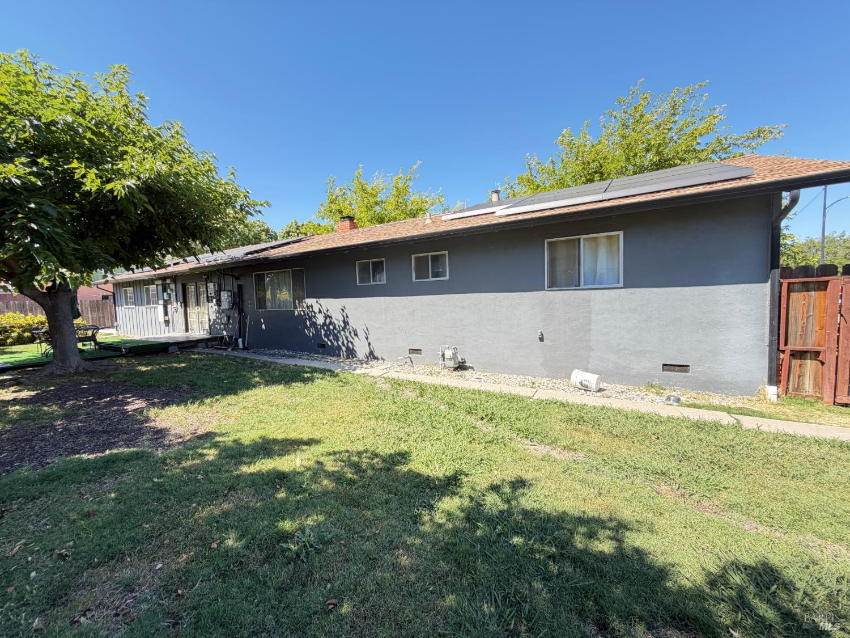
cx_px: 425
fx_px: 344
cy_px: 319
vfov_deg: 85.7
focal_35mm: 14
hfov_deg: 102.1
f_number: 2.2
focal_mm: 2.22
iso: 50
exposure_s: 1/175
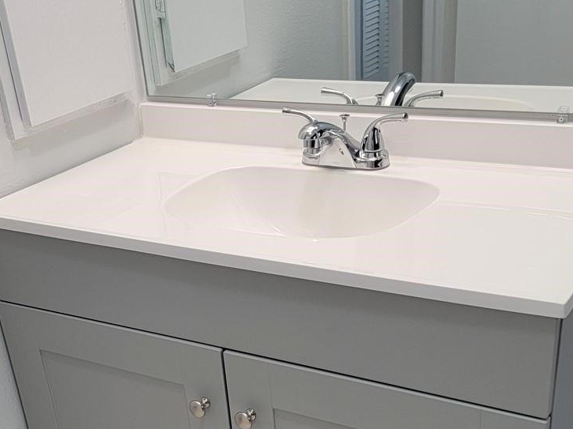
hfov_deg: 36.1
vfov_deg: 26.7
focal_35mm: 53
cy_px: 378
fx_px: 877
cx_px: 243
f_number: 1.8
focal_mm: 6.7
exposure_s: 1/120
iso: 125
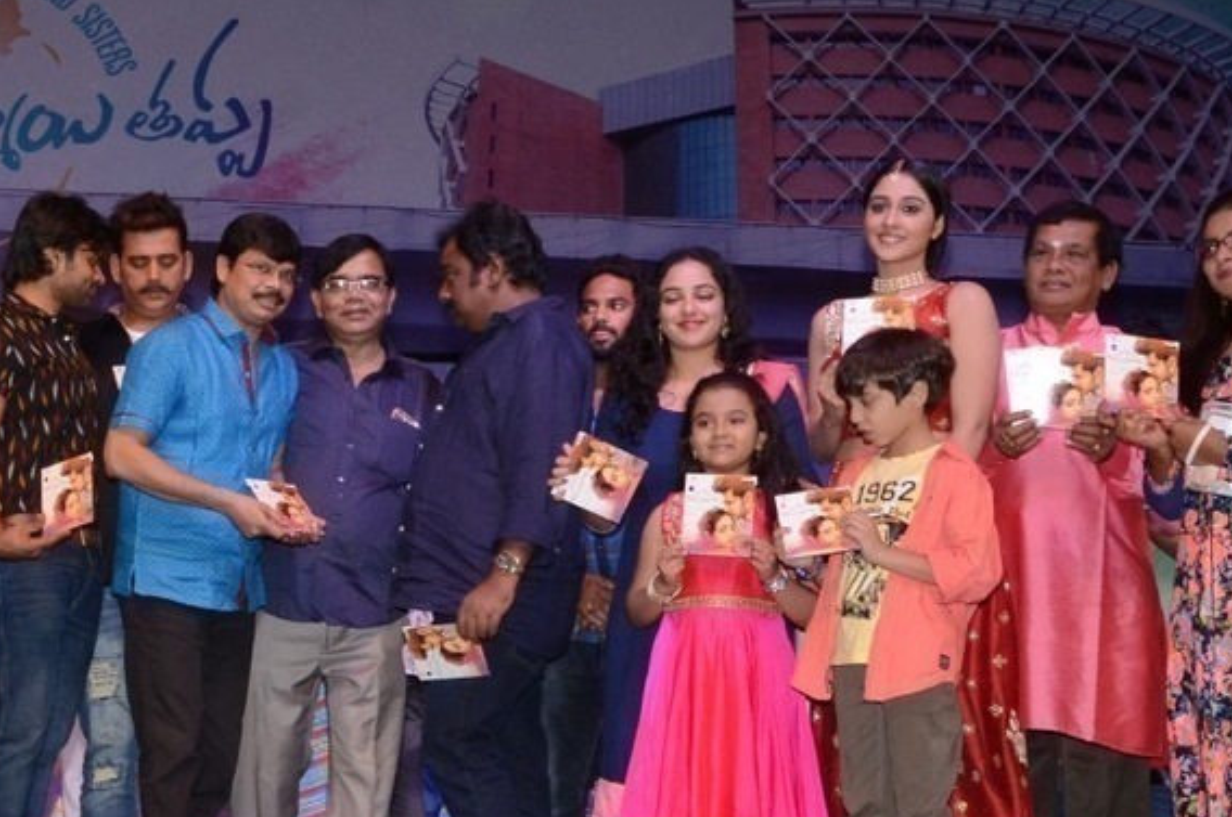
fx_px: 2597
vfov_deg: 17.9
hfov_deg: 25.8
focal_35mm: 76
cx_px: 100
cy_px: 526
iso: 1250
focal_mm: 24
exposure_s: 1/125
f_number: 7.1
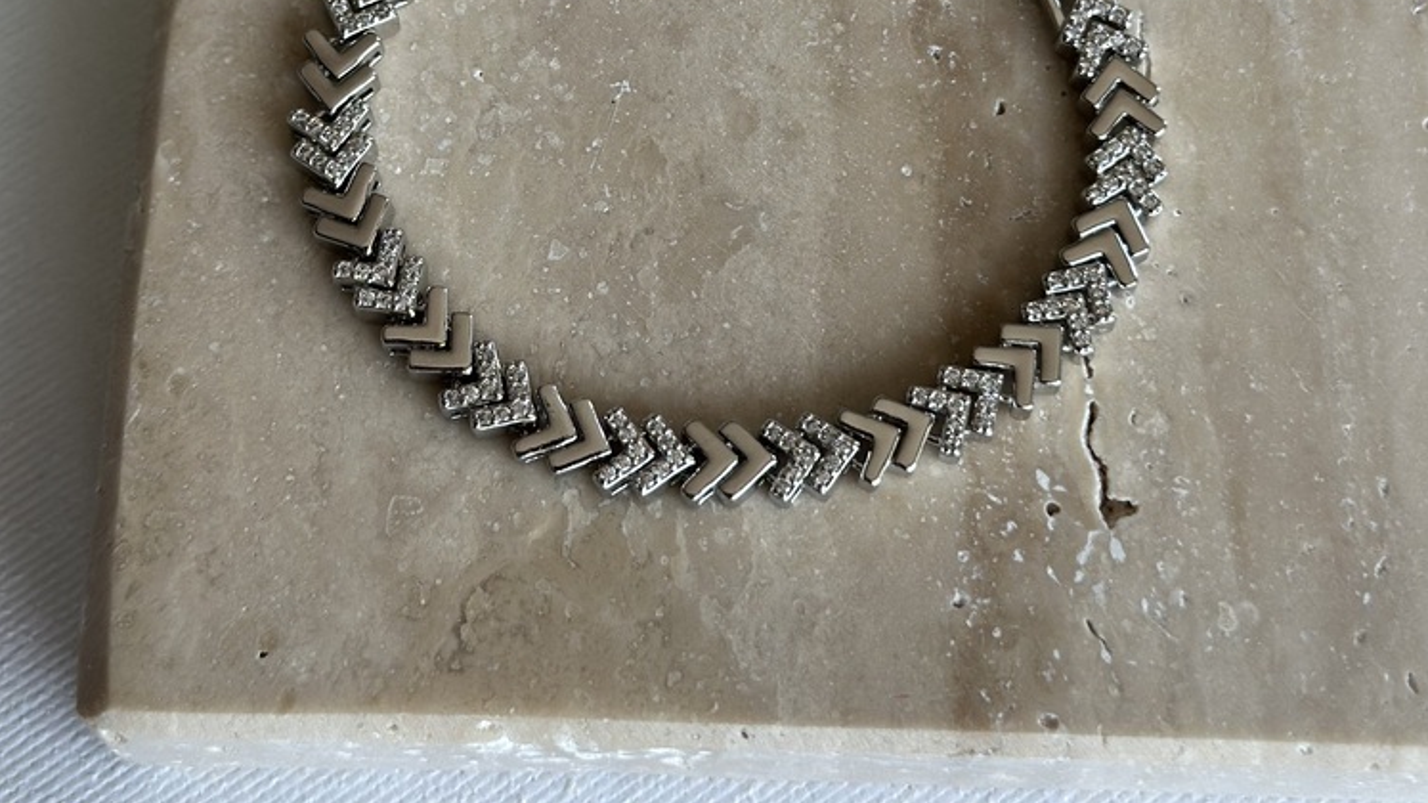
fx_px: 2650
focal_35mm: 70
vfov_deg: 17.0
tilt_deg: -66.8
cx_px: 715
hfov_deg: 30.2
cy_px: 78
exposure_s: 1/129
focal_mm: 6.86
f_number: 1.78
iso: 80
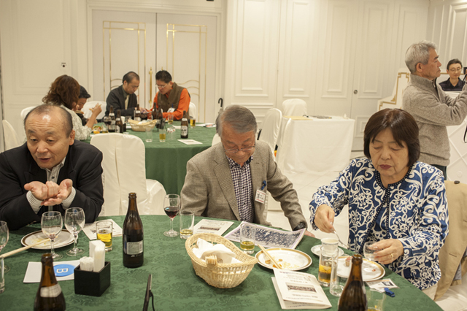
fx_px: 454
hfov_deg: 54.5
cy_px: 156
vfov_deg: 37.8
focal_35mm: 35
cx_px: 234
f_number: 5.6
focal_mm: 35
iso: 1000
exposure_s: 1/100
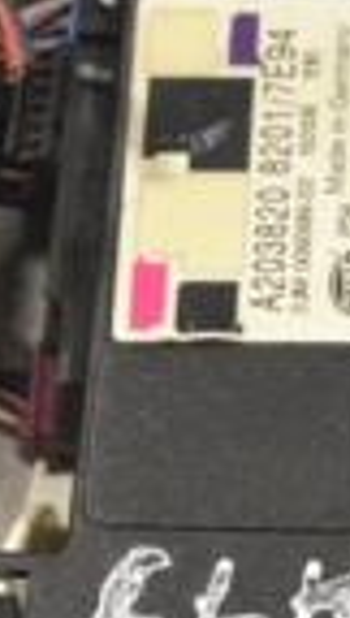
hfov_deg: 5.1
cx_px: 640
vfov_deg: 9.0
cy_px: 549
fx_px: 3890
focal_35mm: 237
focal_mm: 36
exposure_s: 1/320
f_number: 9
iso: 3200
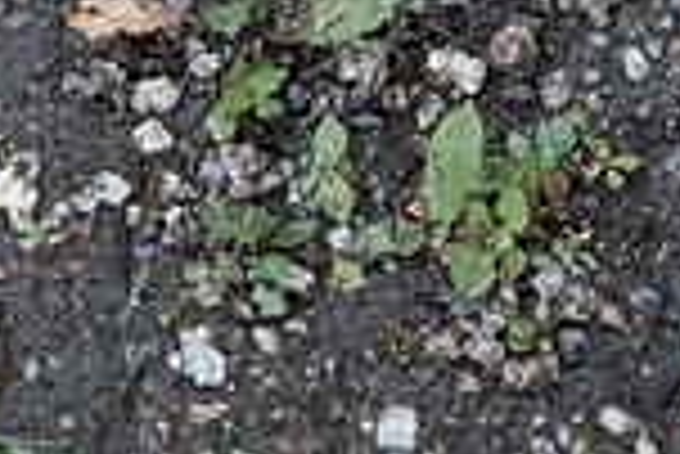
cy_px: -290
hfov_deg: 4.2
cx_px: 387
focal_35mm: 492
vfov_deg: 2.8
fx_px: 9302
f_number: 6.3
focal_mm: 128
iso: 12800
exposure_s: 1/250
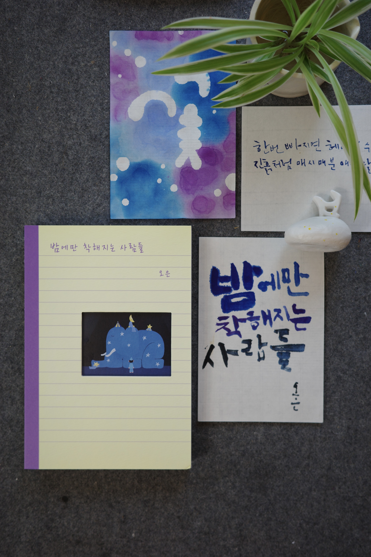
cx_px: 186
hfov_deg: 33.4
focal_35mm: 40
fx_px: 618
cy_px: 278
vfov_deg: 48.5
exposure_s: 1/40
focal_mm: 26
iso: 250
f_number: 2.8
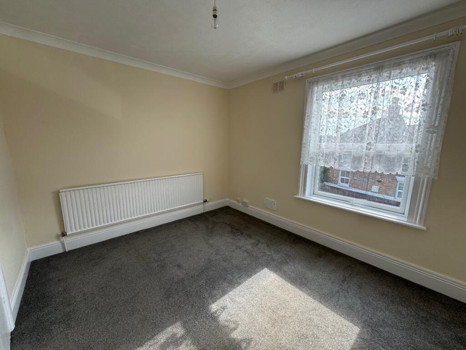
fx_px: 188
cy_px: 175
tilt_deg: -9.7
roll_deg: -0.4
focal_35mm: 14
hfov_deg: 102.1
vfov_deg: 85.7
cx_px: 233
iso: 40
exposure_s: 1/177
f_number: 2.2
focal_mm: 2.22
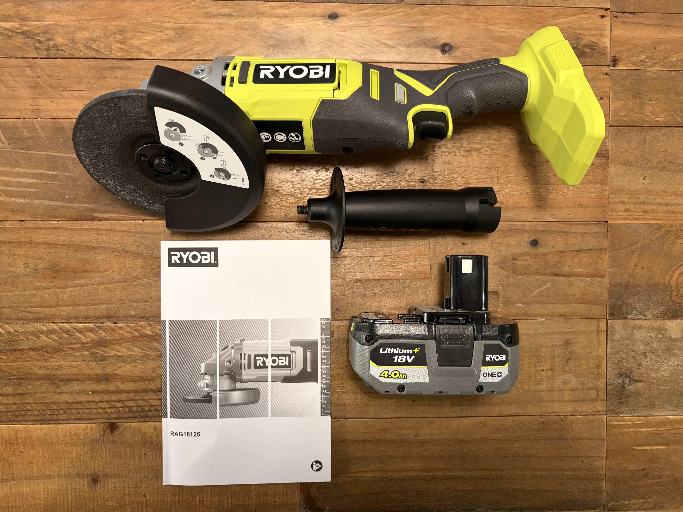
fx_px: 513
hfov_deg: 67.3
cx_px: 342
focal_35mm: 26
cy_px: 256
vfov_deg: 53.1
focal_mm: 5.96
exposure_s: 1/50
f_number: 1.6
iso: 250
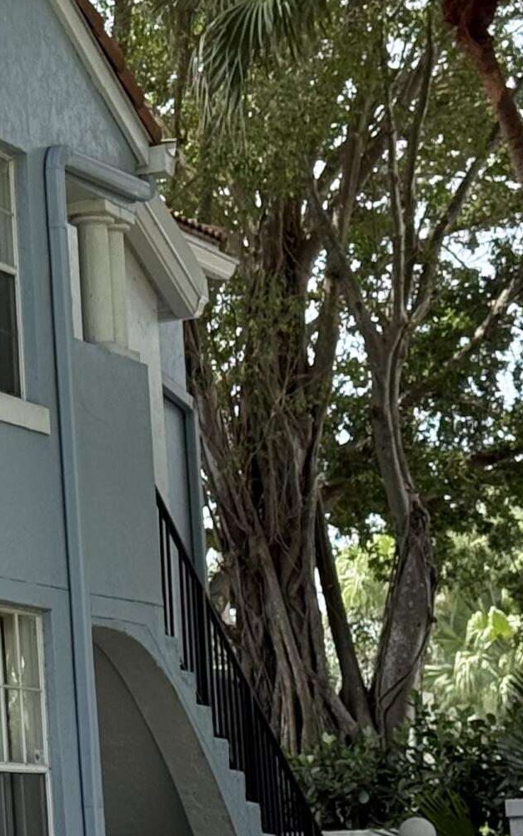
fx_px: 3464
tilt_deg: +7.6
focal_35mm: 152
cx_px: -485
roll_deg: +1.8
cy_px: 426
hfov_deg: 8.3
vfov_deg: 13.8
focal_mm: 6.76
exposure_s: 1/1330
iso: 80
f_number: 1.78
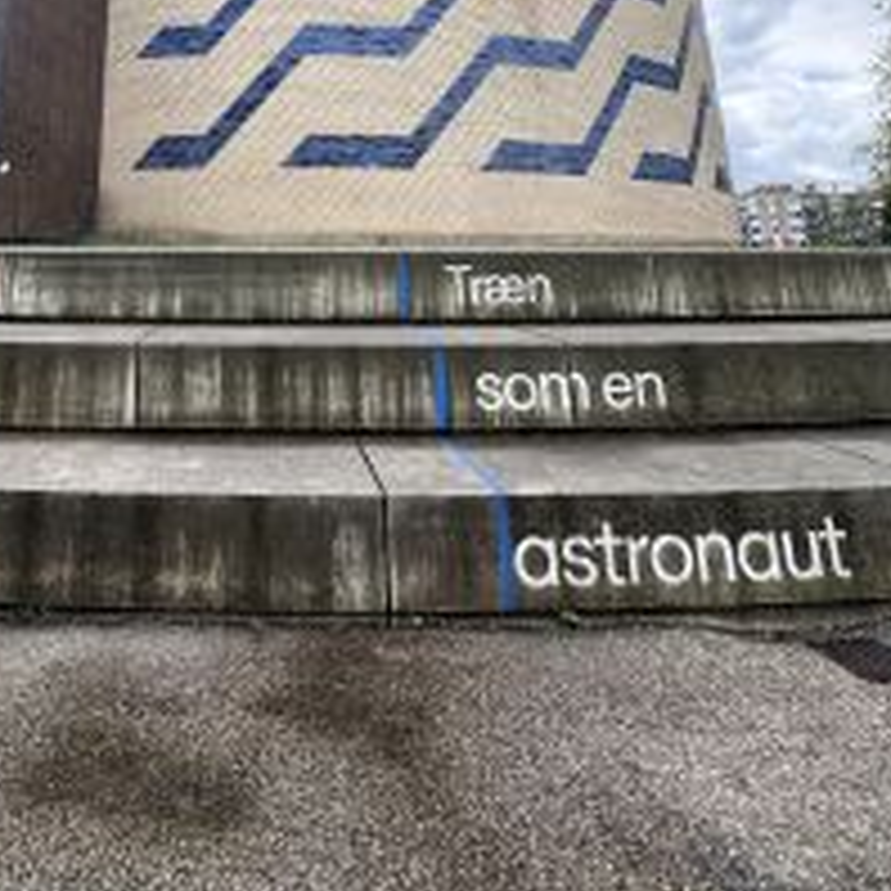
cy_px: 72
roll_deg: -0.8
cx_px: 248
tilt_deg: +14.6
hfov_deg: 60.2
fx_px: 728
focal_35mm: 25
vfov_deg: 54.0
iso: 40
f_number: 2.2
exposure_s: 1/567
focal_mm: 2.22
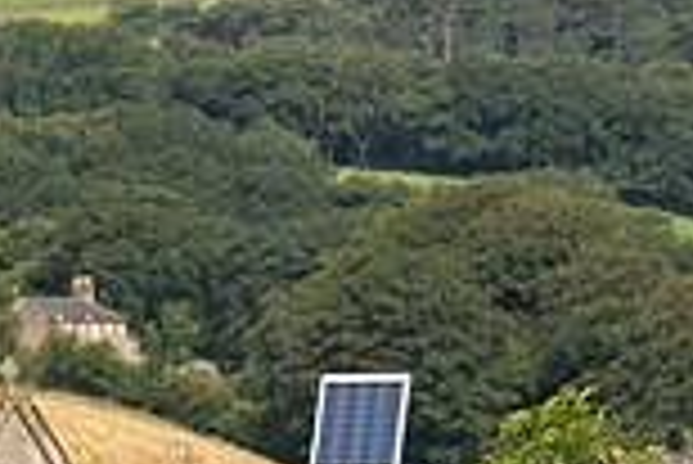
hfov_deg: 3.7
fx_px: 10655
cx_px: 306
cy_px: 619
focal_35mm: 553
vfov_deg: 2.5
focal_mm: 102
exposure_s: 1/1000
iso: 100
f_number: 4
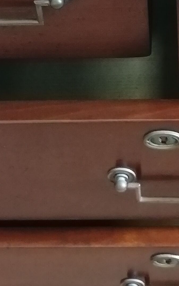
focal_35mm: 102
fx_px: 796
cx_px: 174
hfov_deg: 12.7
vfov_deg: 19.9
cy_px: 15
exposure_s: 1/33.3
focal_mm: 3.62
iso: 640
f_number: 1.8
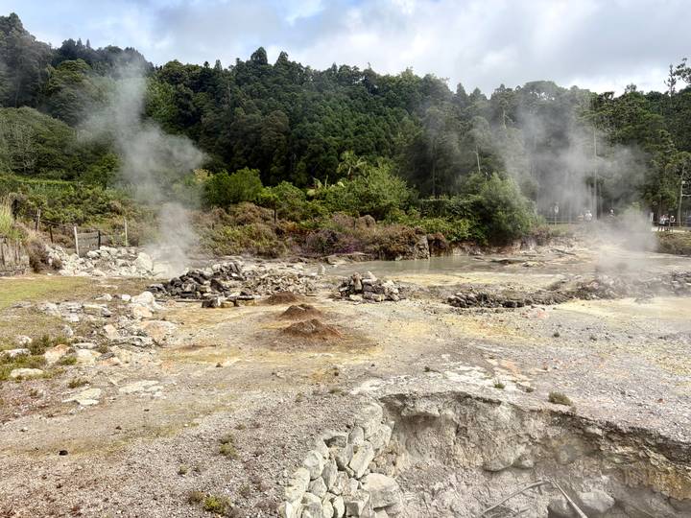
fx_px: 519
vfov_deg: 53.1
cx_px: 346
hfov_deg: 67.3
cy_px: 259
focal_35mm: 26
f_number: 1.6
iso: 50
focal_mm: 5.96
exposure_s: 1/2985
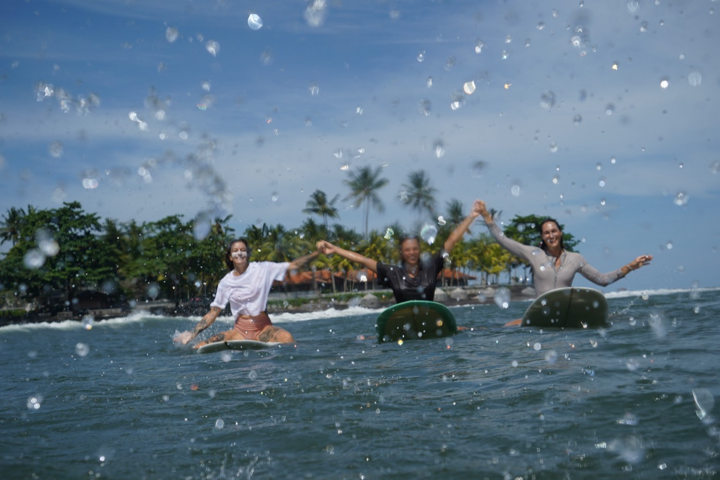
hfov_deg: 46.4
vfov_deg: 31.9
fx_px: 840
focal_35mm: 42
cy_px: 240
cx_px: 360
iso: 160
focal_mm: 42
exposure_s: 1/1600
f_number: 6.3
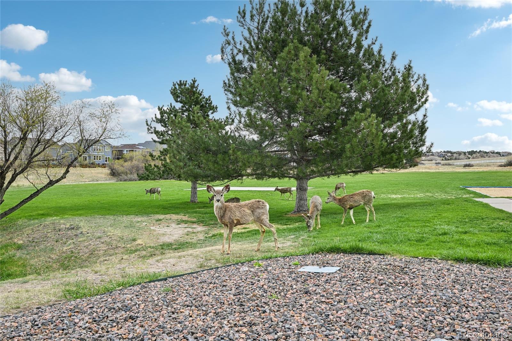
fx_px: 427
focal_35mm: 30
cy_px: 170
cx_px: 256
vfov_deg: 43.6
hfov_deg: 61.9
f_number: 11
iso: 100
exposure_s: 1/30
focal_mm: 30
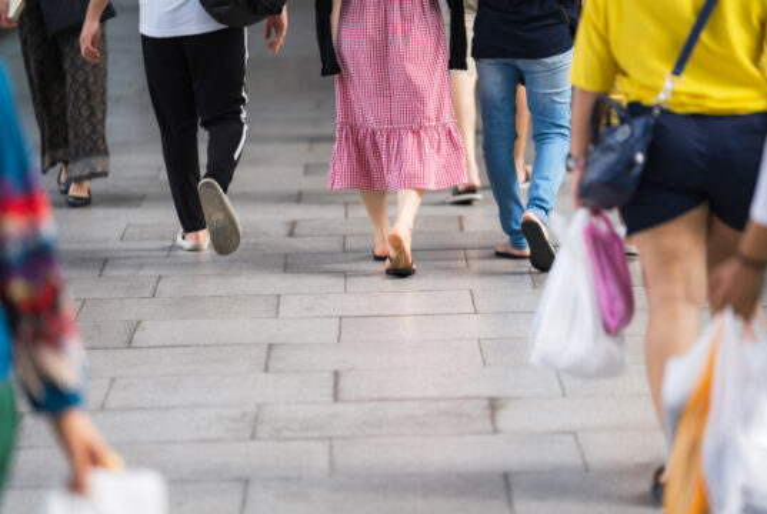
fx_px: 4268
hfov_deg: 10.3
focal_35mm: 200
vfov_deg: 6.9
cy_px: 257
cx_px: 384
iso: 100
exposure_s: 1/640
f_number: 2.8
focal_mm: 200
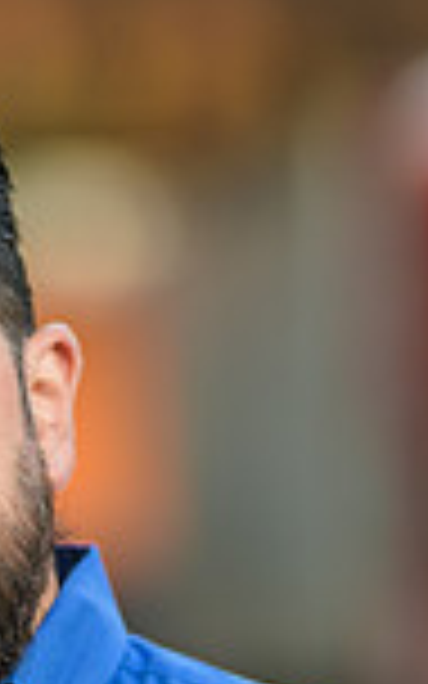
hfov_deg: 3.2
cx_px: -99
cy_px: 567
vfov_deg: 5.1
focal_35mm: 408
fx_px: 7615
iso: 200
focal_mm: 135
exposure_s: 1/250
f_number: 2
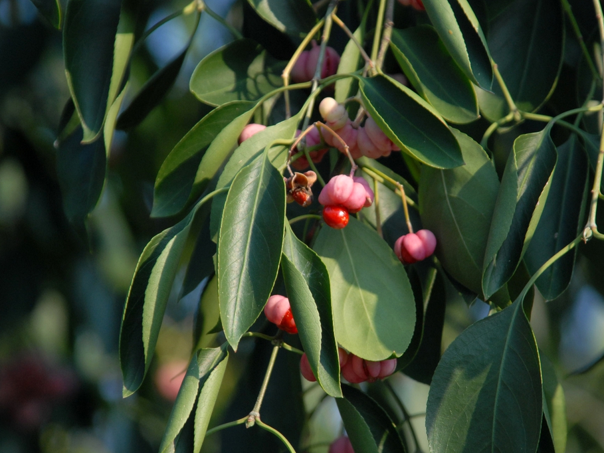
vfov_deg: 3.0
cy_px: 227
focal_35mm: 488
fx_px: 8516
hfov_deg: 4.1
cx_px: 336
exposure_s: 1/250
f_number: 8
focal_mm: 300
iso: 400
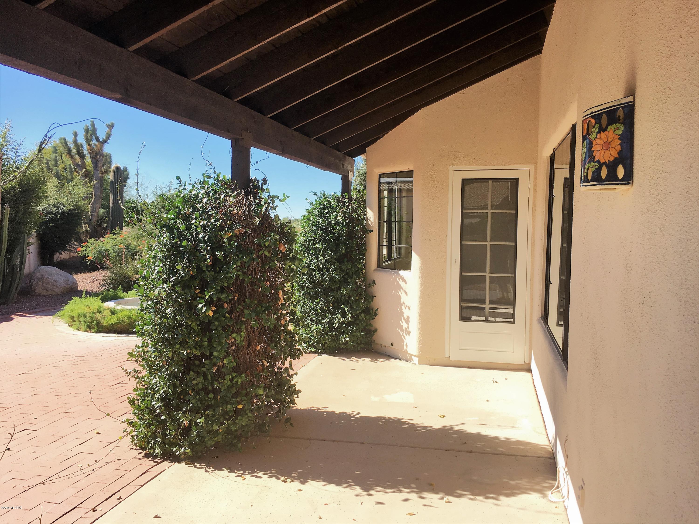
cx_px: 350
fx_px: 586
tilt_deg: -3.8
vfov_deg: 48.2
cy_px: 262
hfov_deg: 61.7
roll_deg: -1.6
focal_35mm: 29
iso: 25
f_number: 2.2
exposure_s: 1/938
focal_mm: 4.15
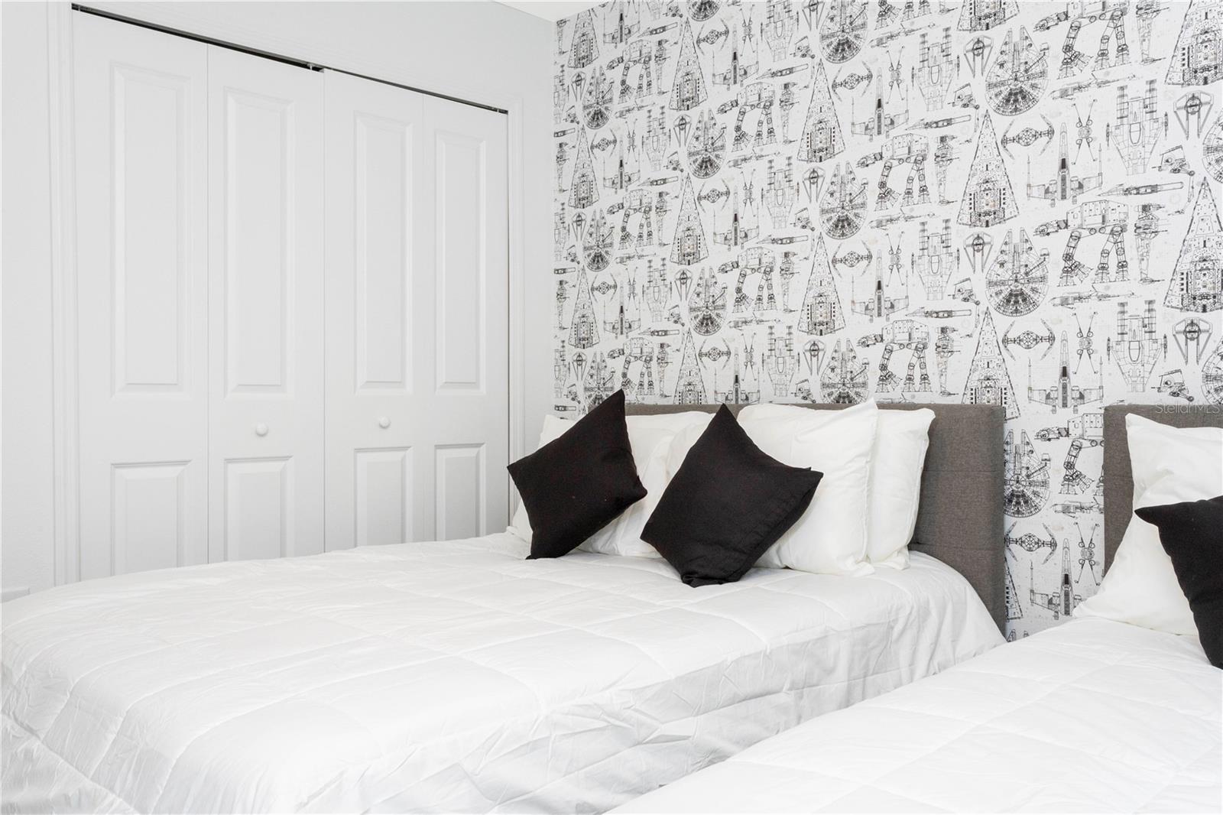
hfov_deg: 61.9
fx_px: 1019
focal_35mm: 30
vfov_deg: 43.6
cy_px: 408
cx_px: 612
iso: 1000
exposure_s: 1/15
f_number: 18
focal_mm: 30
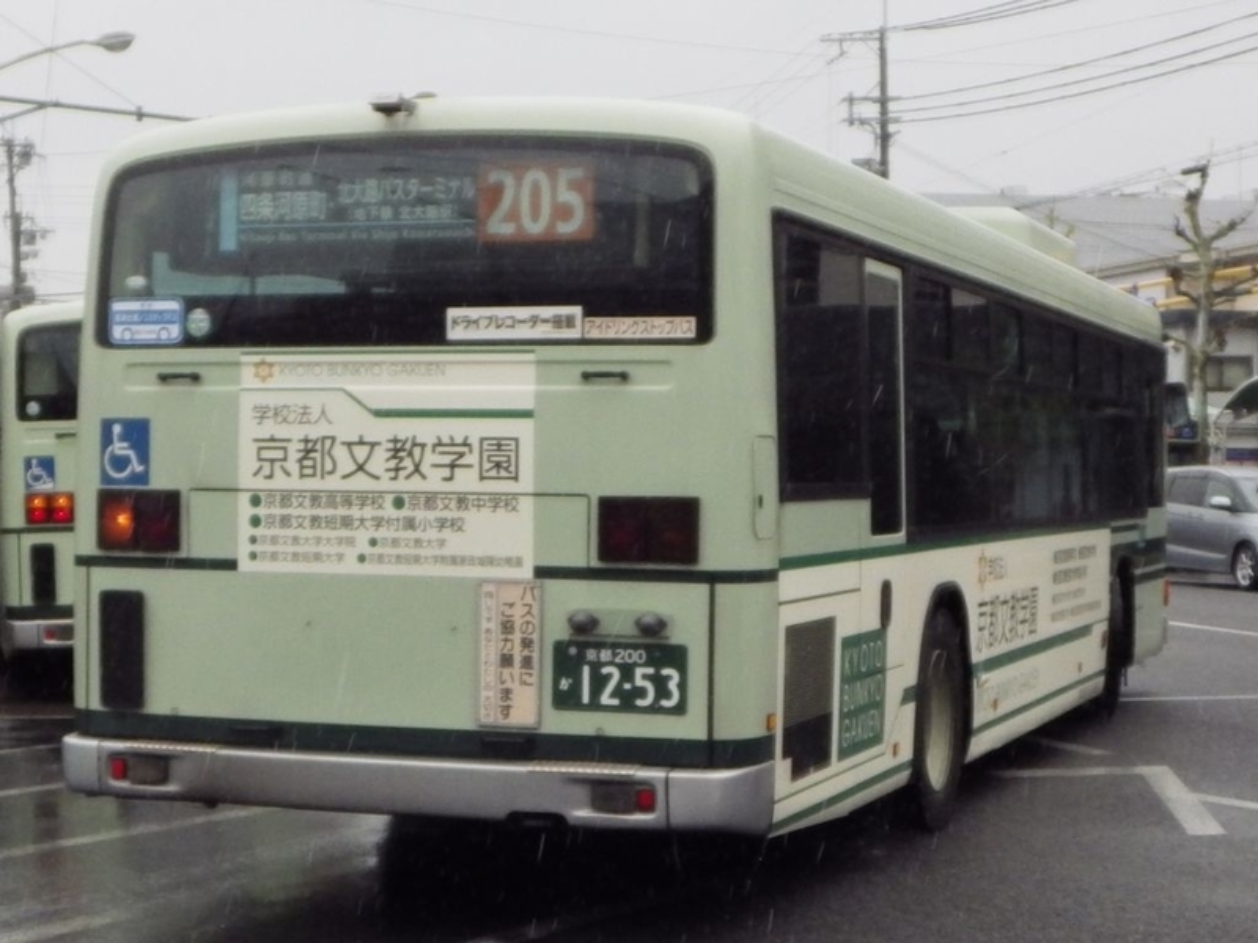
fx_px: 1236
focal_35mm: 34
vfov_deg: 41.8
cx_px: 629
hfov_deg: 54.0
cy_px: 472
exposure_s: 1/500
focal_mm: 6.2
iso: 200
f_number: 3.4
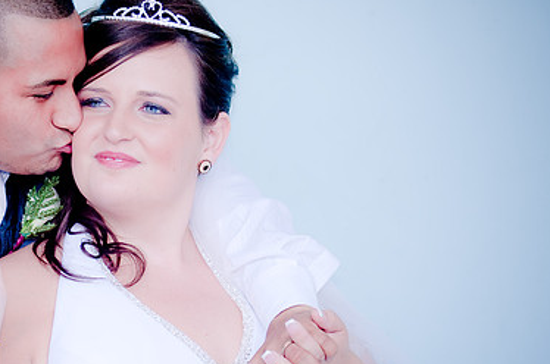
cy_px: 184
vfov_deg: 8.4
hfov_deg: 12.6
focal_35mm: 163
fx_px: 2486
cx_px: 128
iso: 200
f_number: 2.8
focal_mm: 70
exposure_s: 1/250
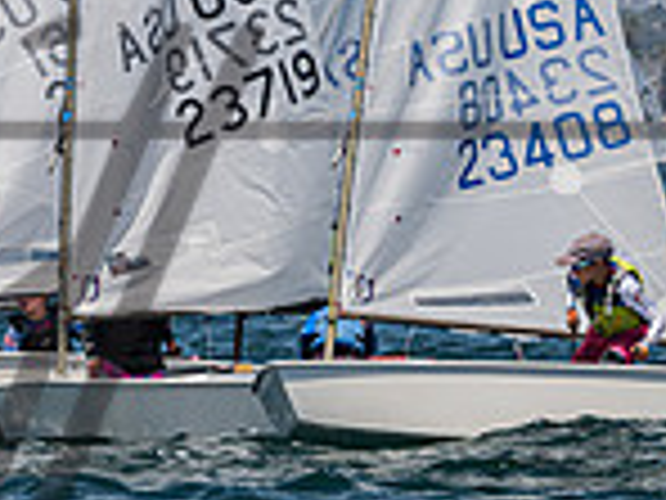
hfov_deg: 3.4
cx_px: -382
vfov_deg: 2.6
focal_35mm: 583
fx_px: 11217
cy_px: 236
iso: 250
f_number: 7.6
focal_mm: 155
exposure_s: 1/1250
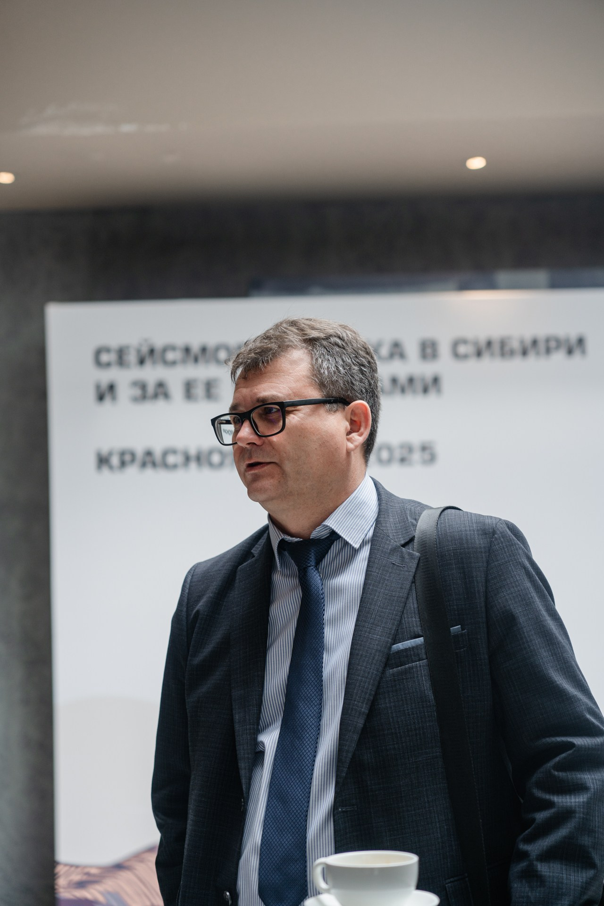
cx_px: 302
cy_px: 453
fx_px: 1762
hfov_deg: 19.5
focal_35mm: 70
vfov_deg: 28.8
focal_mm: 70
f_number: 2.8
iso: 200
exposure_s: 1/125
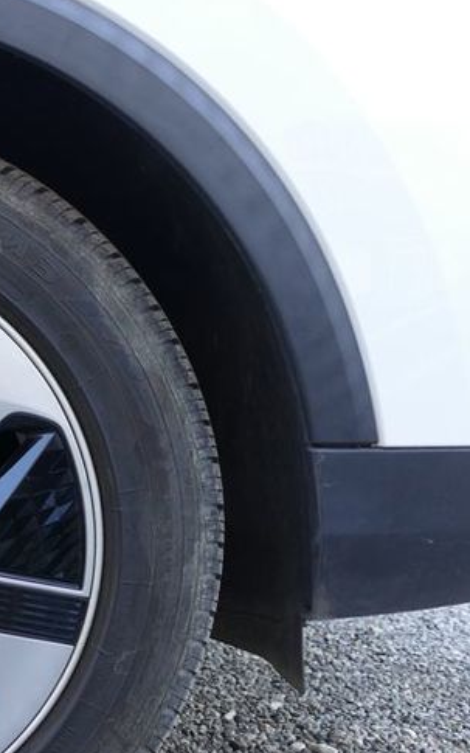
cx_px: -231
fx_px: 1681
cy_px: 460
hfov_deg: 14.8
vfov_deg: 25.2
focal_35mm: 82
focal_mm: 14.24
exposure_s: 1/80
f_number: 3.1
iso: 160
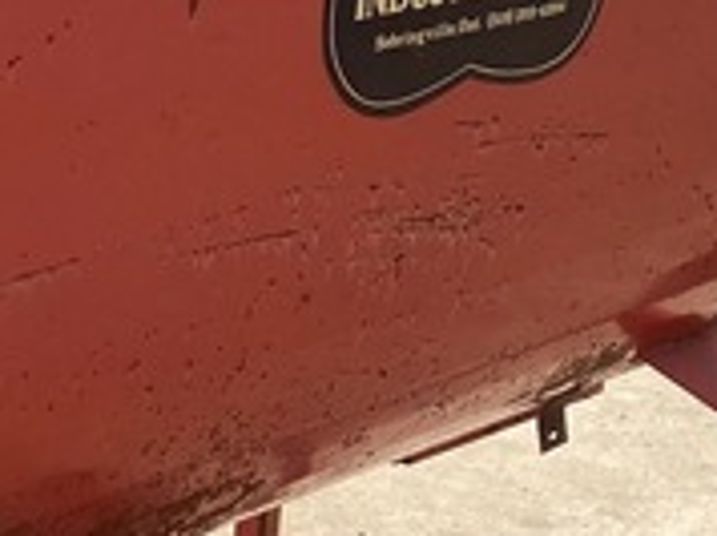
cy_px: 395
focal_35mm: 117
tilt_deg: -14.4
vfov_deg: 12.6
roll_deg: -2.0
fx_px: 2420
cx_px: 93
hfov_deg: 16.7
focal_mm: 4.25
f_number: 1.8
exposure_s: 1/2066
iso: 32
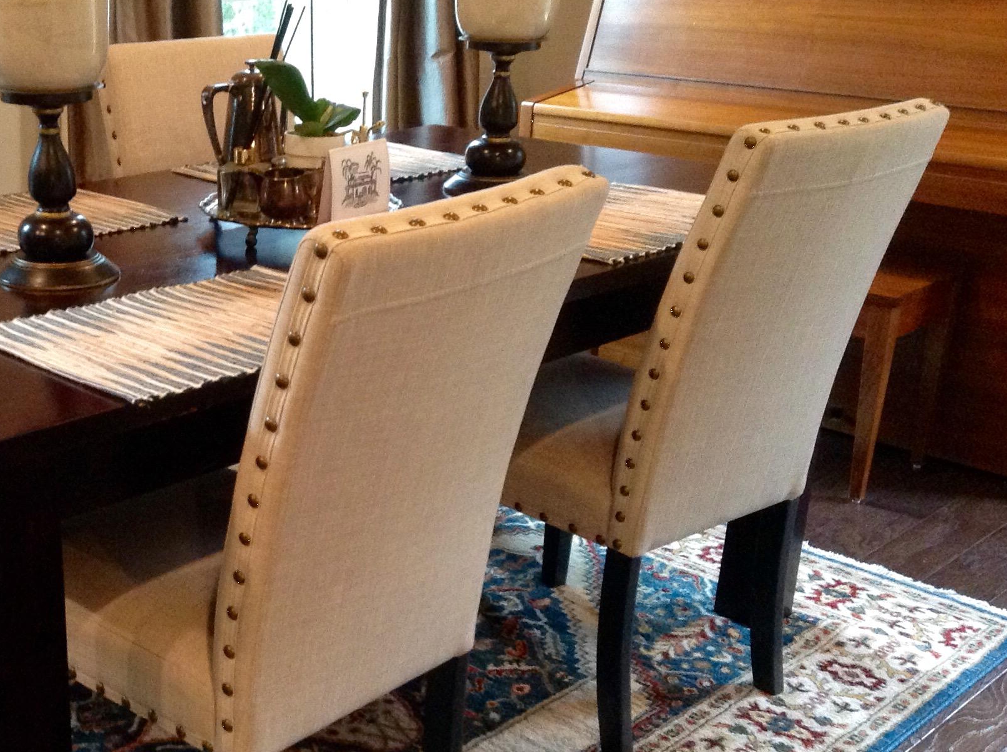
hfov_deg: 35.3
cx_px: 226
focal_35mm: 53
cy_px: 438
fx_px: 1539
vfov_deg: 27.4
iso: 200
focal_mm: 3.3
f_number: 2.4
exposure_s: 1/20
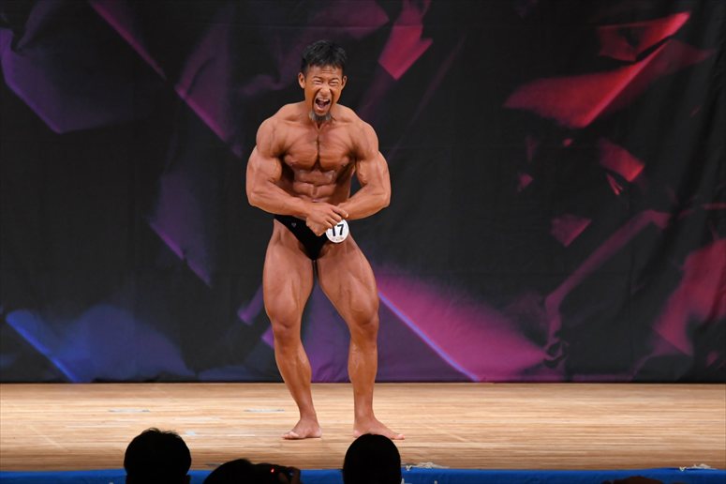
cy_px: 242
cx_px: 363
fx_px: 5442
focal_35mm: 270
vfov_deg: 5.1
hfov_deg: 7.6
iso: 3200
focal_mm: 180
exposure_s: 1/400
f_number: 5.6
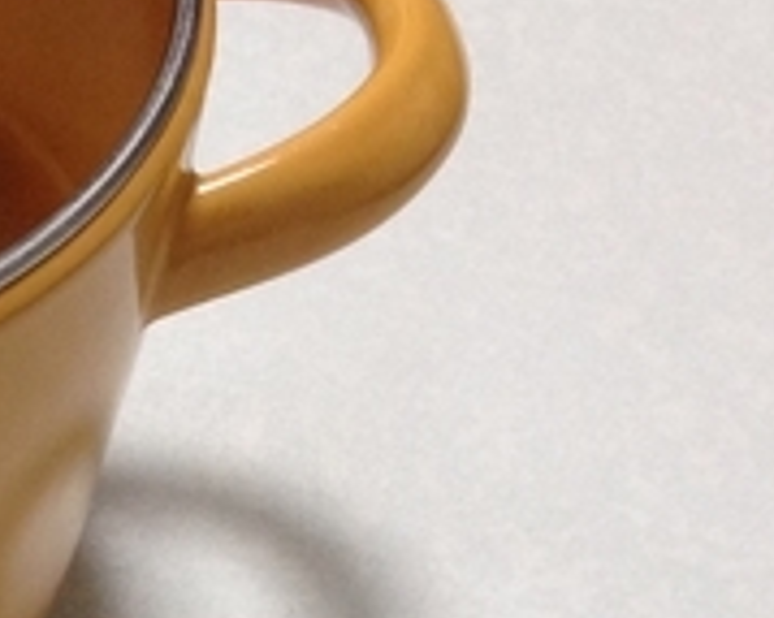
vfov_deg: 10.1
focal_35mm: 144
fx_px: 3297
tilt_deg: -54.7
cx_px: -476
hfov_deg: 12.5
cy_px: 1158
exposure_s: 1/20
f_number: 2.4
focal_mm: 4.12
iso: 100
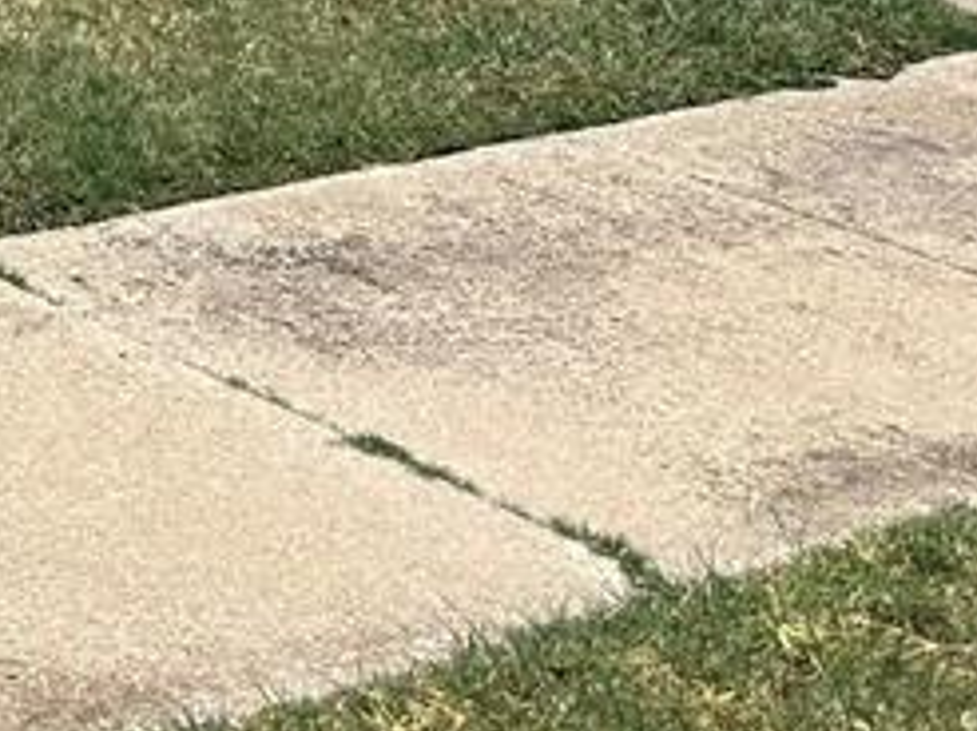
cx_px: -993
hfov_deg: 15.5
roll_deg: +0.0
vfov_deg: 13.1
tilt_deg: +0.1
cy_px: -648
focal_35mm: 100
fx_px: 2820
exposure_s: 1/4545
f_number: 1.78
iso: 80
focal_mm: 6.86
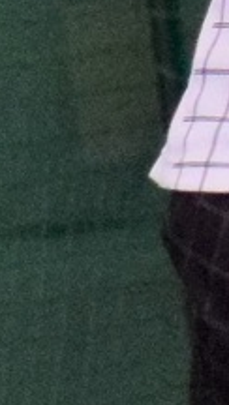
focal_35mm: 1363
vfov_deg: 1.6
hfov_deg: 0.9
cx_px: 718
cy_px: -43
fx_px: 14664
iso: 2000
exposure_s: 1/640
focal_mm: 125
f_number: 4.8
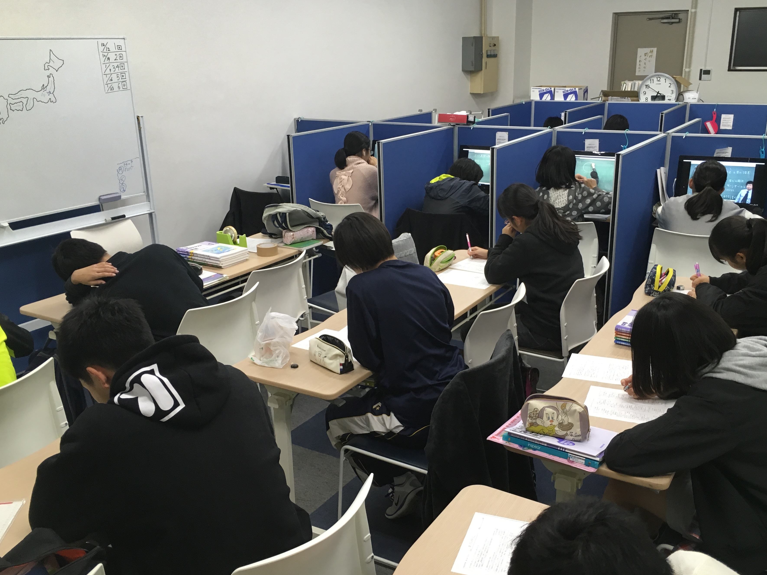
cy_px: 306
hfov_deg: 55.3
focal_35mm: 33
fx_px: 731
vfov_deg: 42.9
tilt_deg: -19.3
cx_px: 409
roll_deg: +1.4
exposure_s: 1/30
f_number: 2.2
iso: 40
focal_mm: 4.15
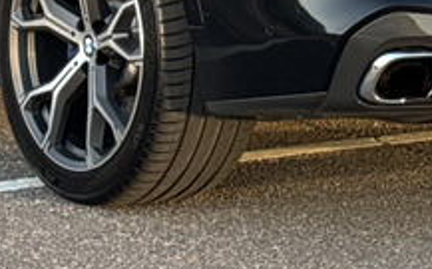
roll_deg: +0.0
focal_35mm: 235
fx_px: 2763
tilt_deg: -2.9
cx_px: 207
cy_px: -231
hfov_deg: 8.9
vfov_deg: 5.5
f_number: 1.78
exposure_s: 1/370
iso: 64
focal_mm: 6.76
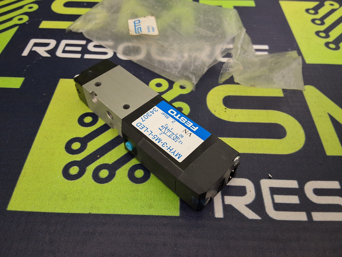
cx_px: 171
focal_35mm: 28
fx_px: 277
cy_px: 128
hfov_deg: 63.4
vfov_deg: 49.7
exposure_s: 1/24
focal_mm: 2.91
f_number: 1.9
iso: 320
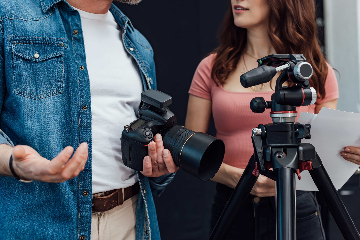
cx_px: 179
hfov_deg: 38.9
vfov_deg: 26.5
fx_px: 510
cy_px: 118
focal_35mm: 51
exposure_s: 1/200
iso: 100
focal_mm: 50
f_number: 4
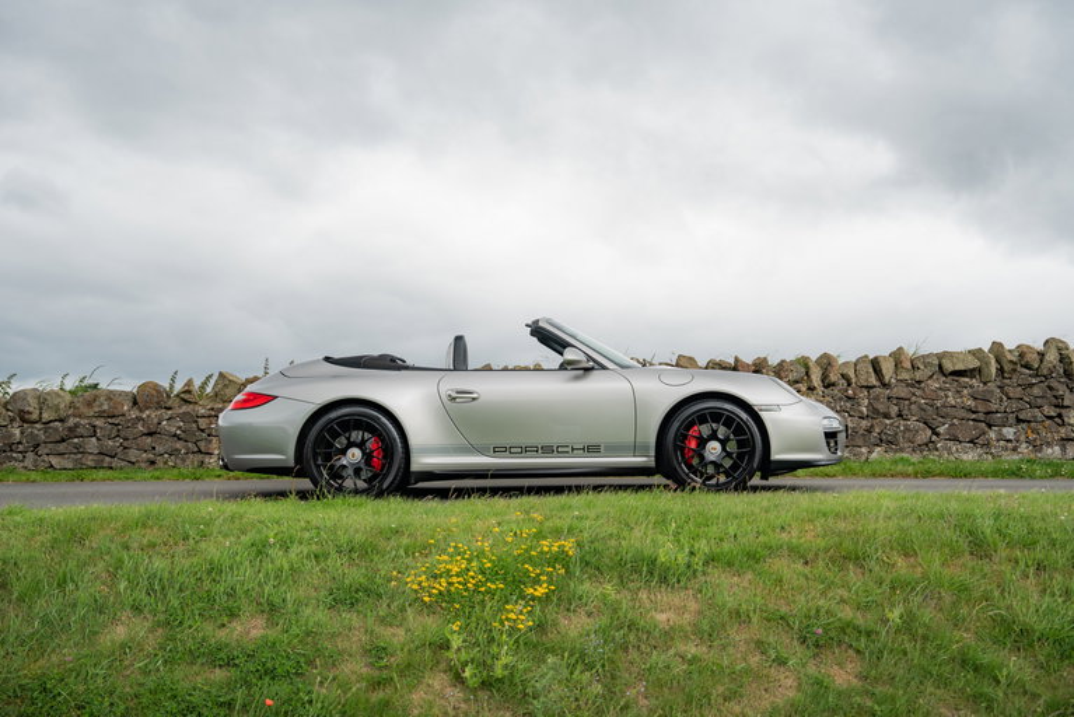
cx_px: 537
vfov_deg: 34.2
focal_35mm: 39
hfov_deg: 49.5
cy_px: 358
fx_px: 1164
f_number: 2.8
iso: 100
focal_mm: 39
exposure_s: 1/250
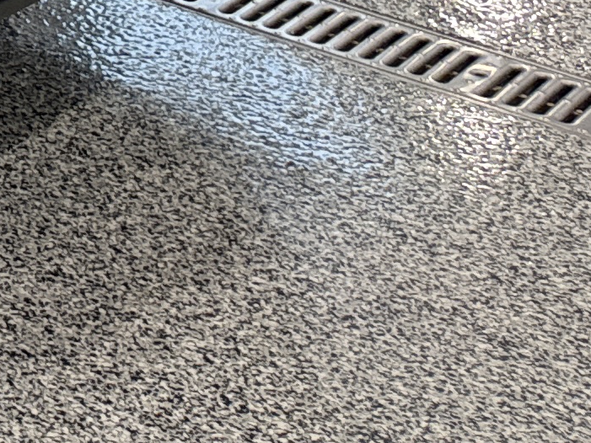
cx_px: -869
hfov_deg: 11.5
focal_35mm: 138
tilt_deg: -7.5
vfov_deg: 9.3
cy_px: -733
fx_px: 2356
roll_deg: +0.2
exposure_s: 1/207
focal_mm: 6.76
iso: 64
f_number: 1.78
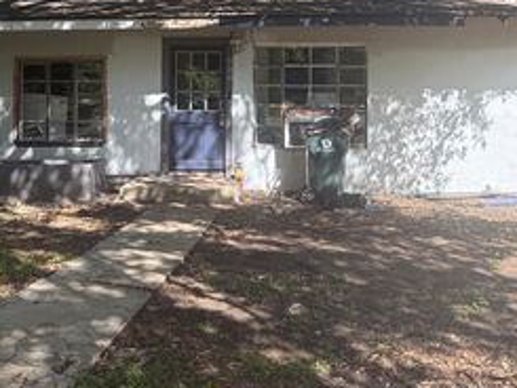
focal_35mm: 49
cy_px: 60
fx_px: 732
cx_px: 285
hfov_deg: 38.8
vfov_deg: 28.8
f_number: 1.78
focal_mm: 6.76
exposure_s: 1/1493
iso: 100
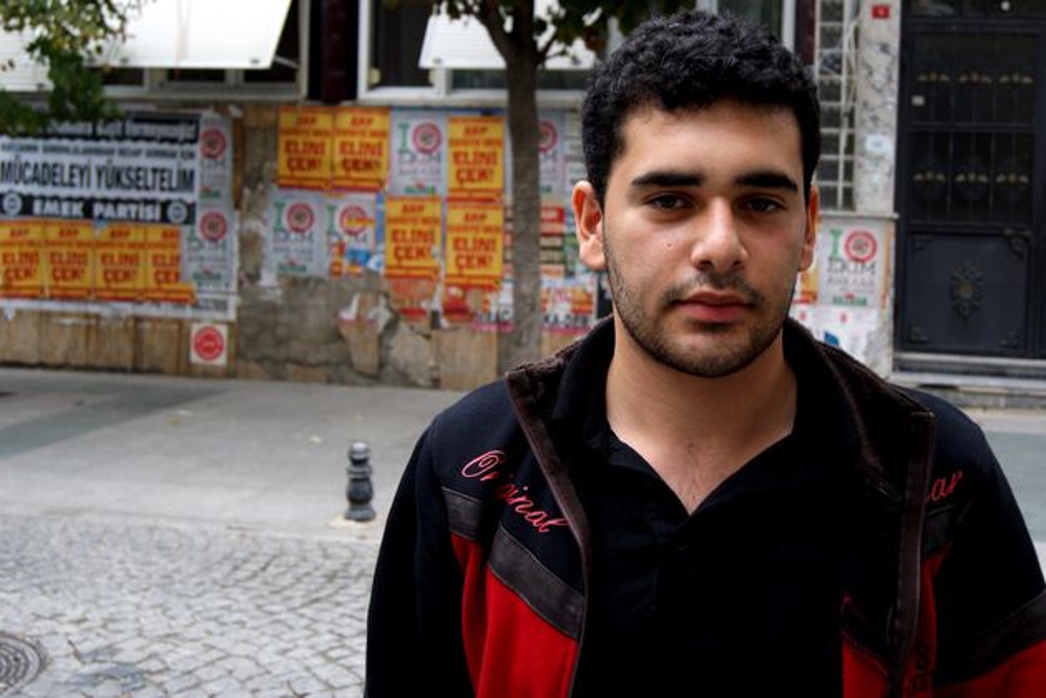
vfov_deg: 29.9
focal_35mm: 45
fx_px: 1307
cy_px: 349
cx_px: 523
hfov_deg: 43.6
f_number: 5
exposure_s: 1/60
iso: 100
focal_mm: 30
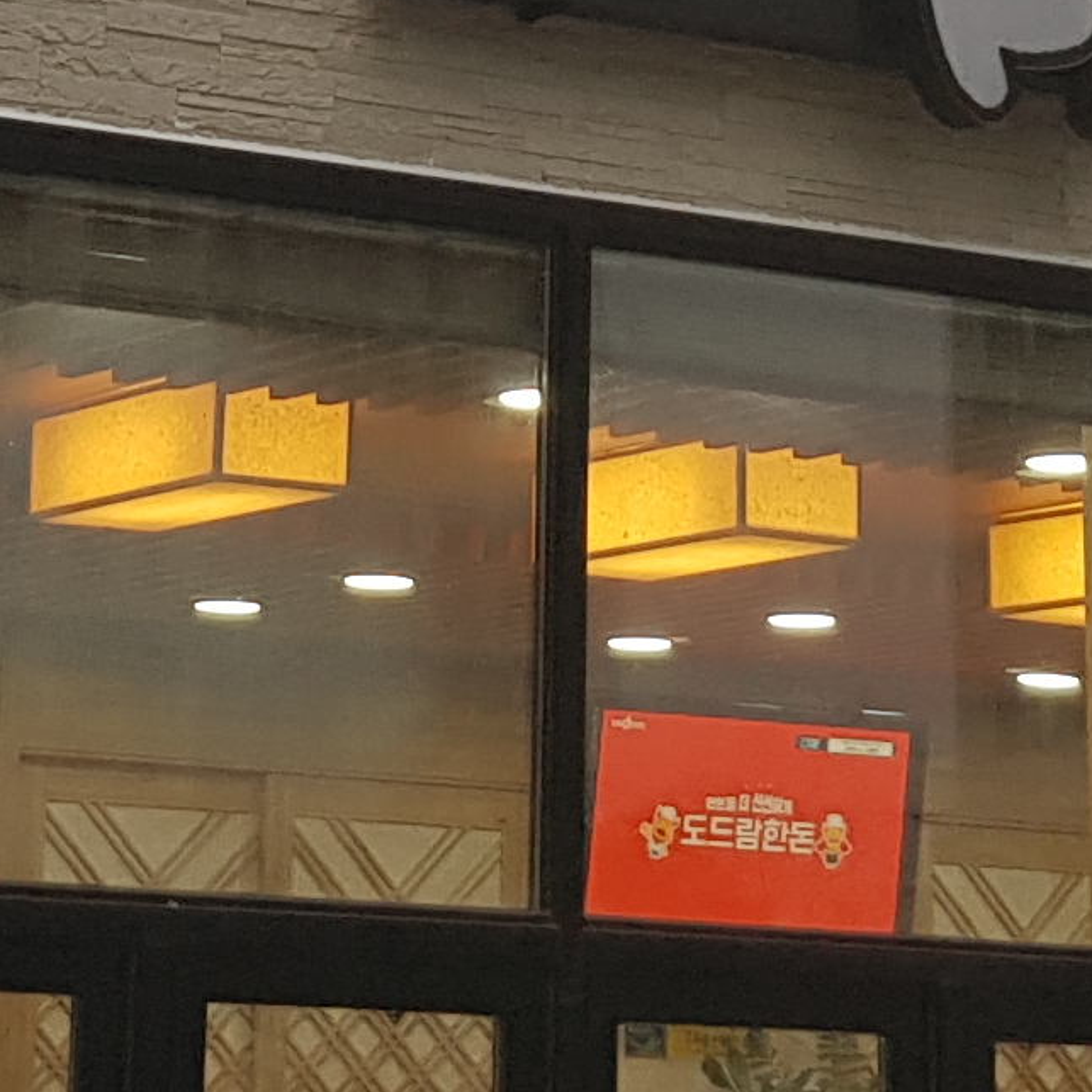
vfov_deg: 11.8
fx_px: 5139
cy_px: -348
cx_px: 542
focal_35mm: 144
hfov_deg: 12.1
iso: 64
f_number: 1.7
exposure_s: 1/120
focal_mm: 4.2
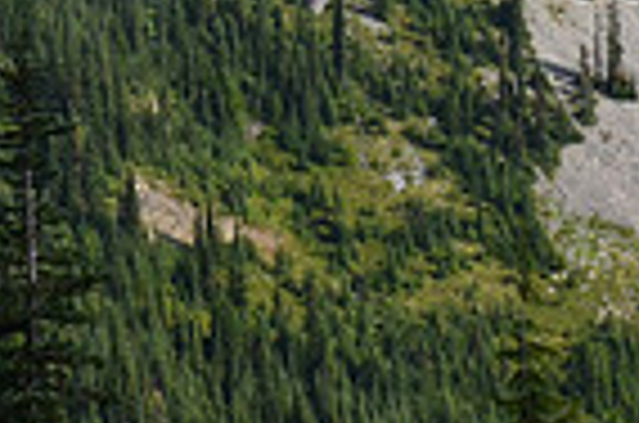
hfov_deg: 12.0
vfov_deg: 8.0
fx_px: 3028
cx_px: 320
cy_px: 54
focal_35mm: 171
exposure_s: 1/125
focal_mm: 28
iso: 180
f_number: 11
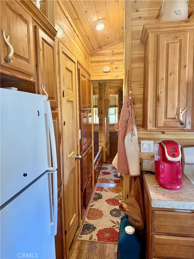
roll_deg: +1.3
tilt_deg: -6.1
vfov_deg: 71.6
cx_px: 97
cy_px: 130
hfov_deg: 56.8
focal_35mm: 24
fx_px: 179
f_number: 1.78
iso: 250
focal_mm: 6.76
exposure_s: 1/60
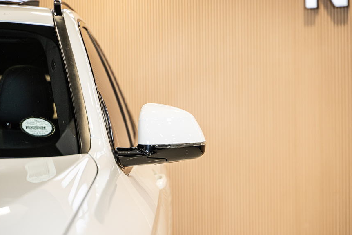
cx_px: 170
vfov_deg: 15.4
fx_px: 870
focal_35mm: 89
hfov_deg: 22.9
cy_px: 136
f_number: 2.8
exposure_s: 1/200
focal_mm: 75
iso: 640
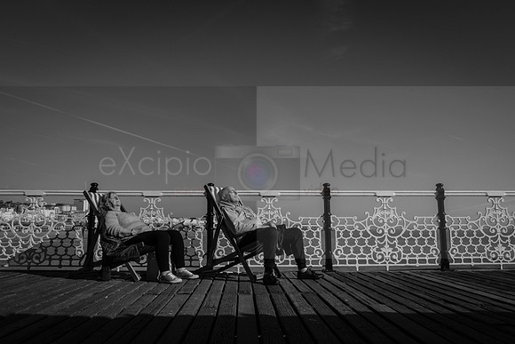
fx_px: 414
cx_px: 257
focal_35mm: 29
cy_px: 170
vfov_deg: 45.1
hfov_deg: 63.8
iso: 200
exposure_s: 1/125
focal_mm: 18
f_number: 22
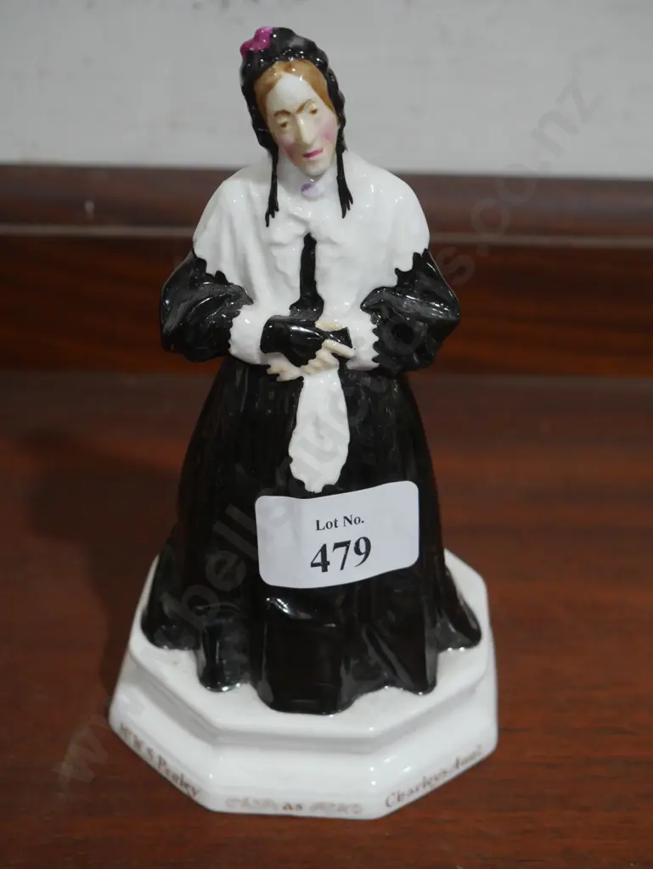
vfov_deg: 34.3
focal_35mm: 56
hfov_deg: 26.1
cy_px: 434
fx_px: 1407
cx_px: 326
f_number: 5.3
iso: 500
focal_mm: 28
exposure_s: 1/60
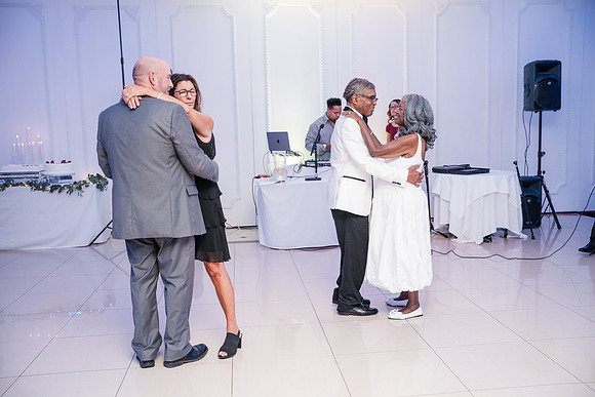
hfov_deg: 54.4
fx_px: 579
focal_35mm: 35
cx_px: 298
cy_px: 198
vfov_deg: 37.9
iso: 5000
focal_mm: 35
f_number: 4
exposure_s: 1/250
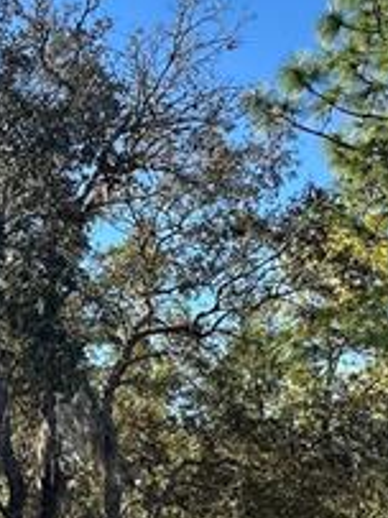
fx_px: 793
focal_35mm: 53
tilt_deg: +4.9
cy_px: 459
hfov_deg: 26.2
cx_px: 13
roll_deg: -1.2
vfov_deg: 34.3
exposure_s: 1/473
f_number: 2.2
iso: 40
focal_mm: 2.22
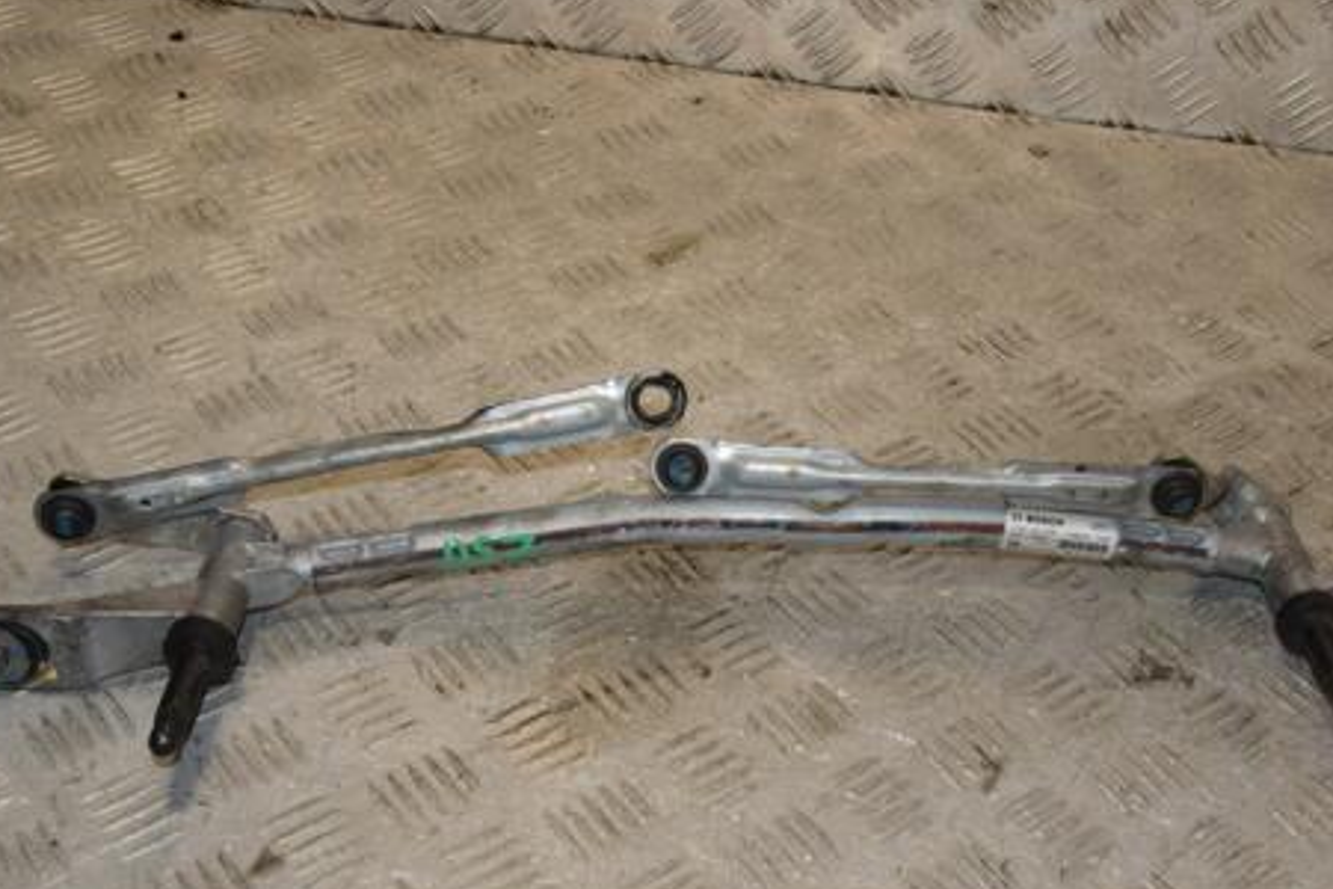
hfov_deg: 35.6
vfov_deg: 24.1
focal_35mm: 56
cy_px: 575
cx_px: 661
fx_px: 2073
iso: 800
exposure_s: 1/200
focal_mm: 28
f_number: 8
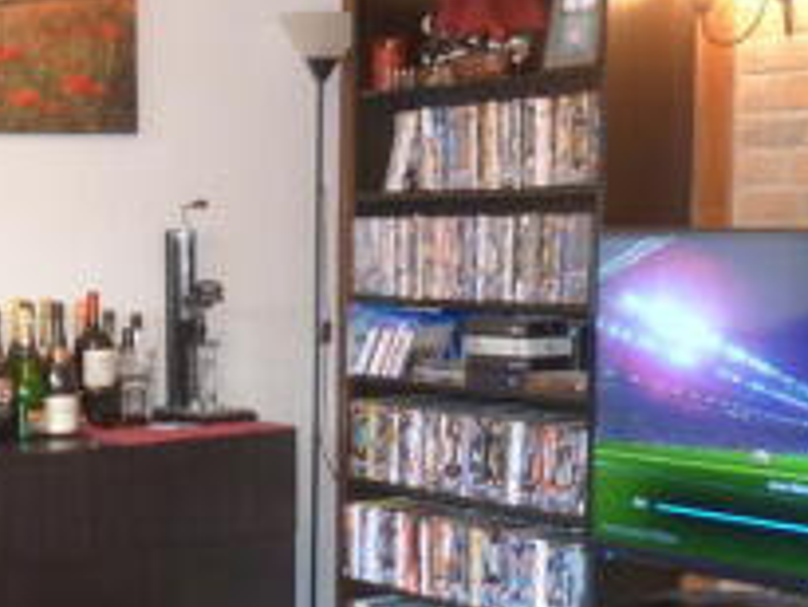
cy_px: 432
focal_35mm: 71
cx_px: 53
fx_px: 1658
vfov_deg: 20.6
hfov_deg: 26.3
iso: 100
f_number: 2.8
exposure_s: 1/5
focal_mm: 4.5
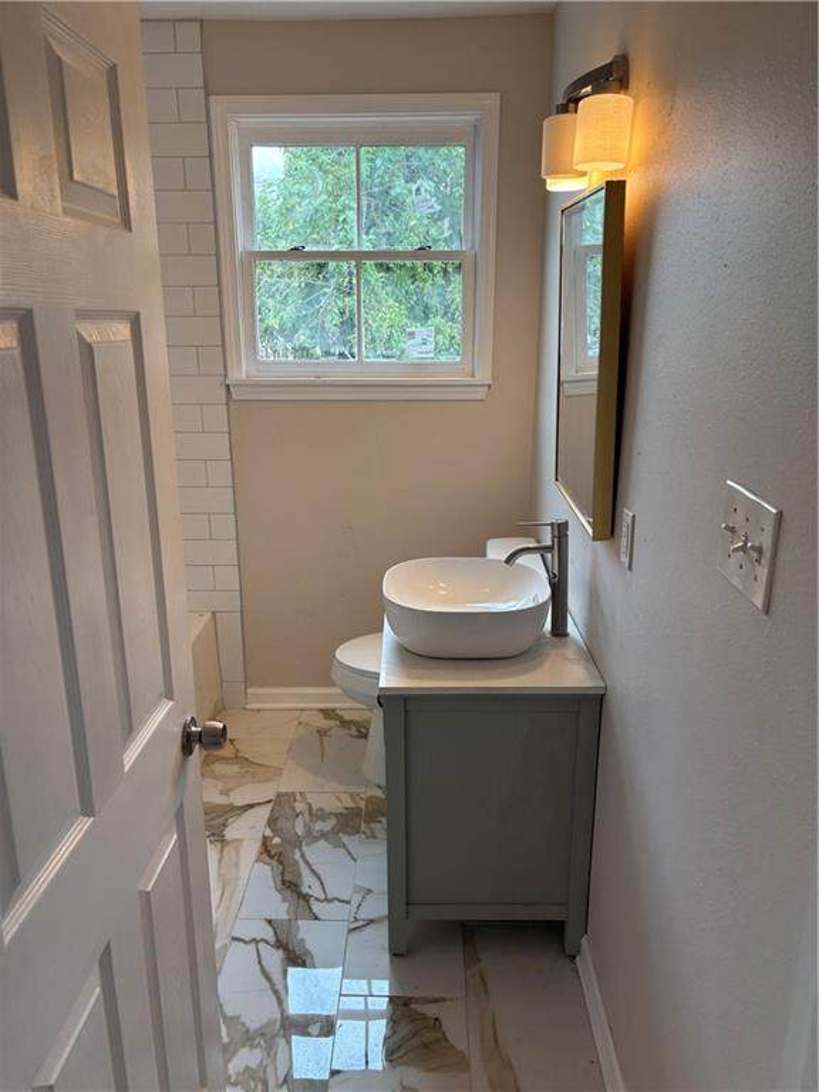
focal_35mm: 26
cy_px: 546
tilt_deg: -16.3
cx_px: 410
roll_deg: -0.3
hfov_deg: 53.1
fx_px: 820
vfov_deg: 67.3
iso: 50
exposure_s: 1/120
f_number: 1.6
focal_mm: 5.96
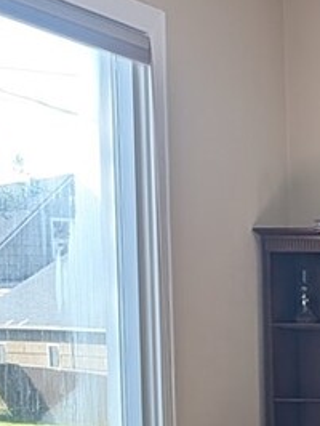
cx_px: 750
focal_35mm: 130
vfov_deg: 14.2
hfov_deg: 10.1
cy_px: 633
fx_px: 1600
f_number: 1.68
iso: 25
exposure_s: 1/110
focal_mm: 6.9
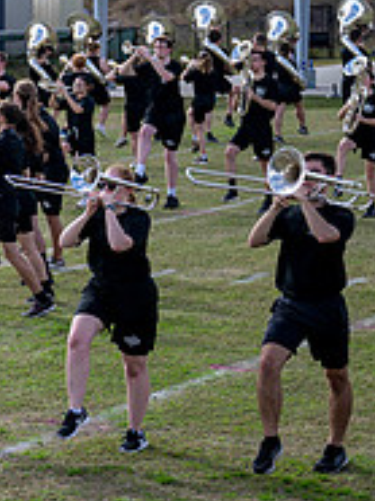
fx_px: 2172
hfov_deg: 9.3
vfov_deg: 13.2
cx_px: -367
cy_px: 222
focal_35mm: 150
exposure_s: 1/1250
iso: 125
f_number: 2.8
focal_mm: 50
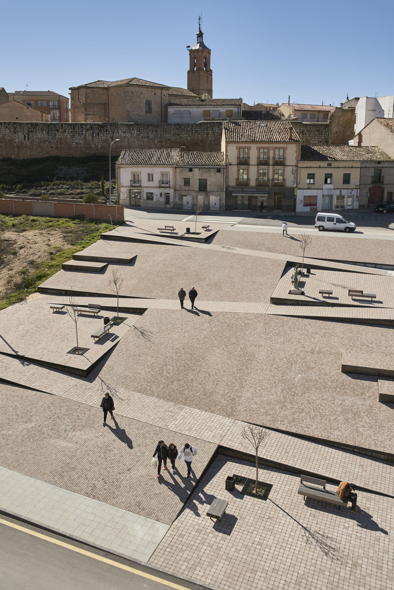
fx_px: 476
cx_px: 197
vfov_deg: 63.7
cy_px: 295
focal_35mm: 29
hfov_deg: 45.0
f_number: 10
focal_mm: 29
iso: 100
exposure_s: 1/250
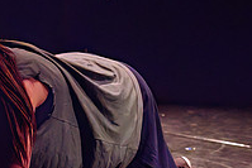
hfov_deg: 20.9
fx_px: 679
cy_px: 111
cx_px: 71
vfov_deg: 14.1
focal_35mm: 97
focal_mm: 24
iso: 12800
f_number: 2.8
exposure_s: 1/300
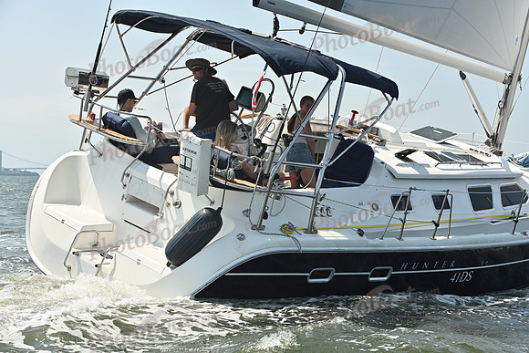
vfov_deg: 19.5
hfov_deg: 28.8
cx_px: 264
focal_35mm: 70
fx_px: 1029
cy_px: 176
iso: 320
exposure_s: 1/1250
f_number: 7.1
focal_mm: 70
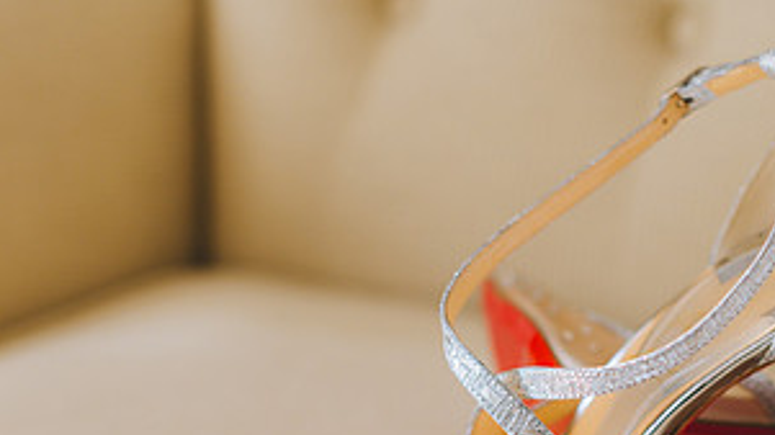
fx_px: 2075
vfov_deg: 11.9
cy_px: 391
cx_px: 662
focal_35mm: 101
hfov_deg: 20.8
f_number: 3.5
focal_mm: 50
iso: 320
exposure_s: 1/640
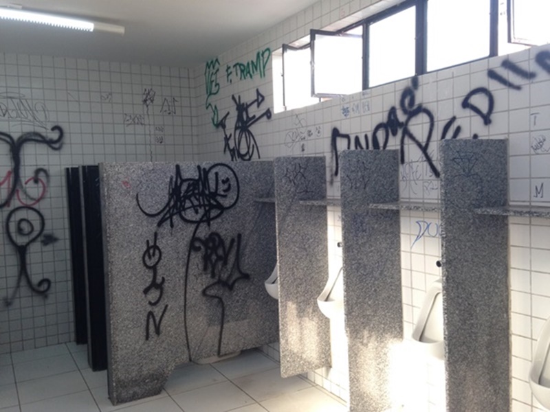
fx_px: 524
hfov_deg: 55.4
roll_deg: +2.6
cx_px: 275
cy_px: 206
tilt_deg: -3.5
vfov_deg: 42.9
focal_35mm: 33
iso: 80
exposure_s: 1/120
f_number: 2.4
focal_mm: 4.12
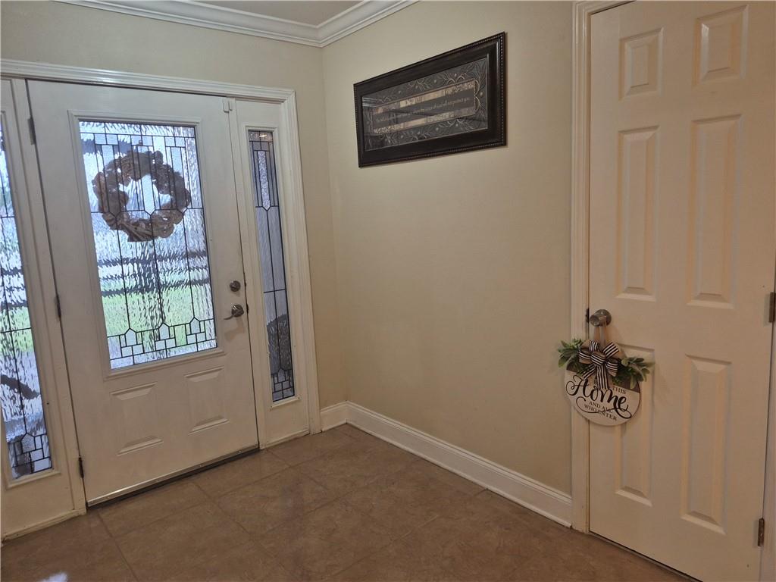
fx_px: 516
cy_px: 291
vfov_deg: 58.9
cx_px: 388
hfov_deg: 73.9
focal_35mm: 23
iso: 250
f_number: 1.8
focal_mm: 5.4
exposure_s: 1/120
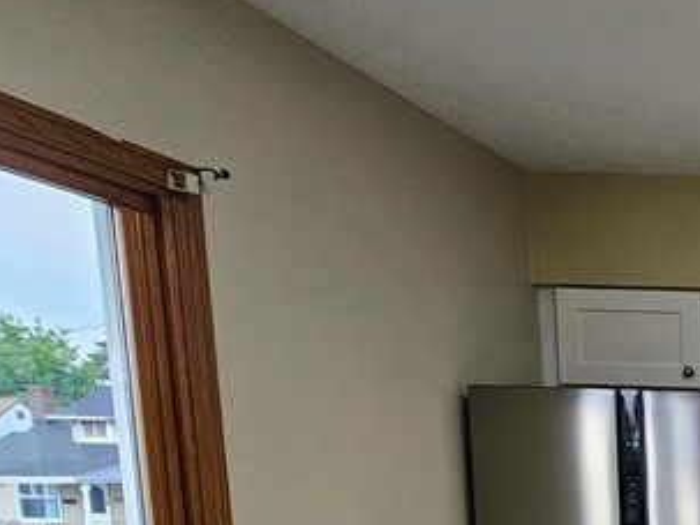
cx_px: 1086
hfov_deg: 27.2
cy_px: 638
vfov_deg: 28.4
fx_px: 889
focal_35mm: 44
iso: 80
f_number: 2.2
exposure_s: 1/60
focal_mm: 2.2
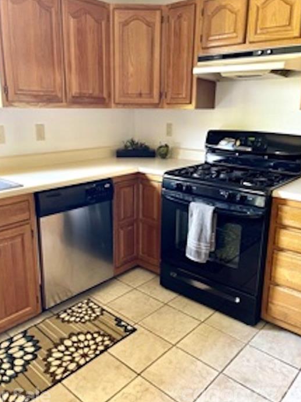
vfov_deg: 61.7
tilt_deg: -14.6
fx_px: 337
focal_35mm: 29
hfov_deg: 48.2
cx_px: 144
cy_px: 193
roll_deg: -1.3
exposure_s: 1/39
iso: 640
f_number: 1.6
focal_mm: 5.1
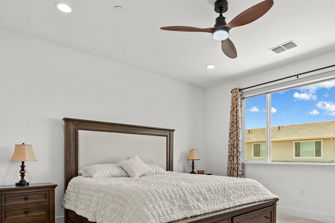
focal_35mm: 24
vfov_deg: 51.5
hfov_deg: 73.2
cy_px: 159
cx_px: 195
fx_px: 223
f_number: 8
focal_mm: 16
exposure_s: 1/4
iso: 100
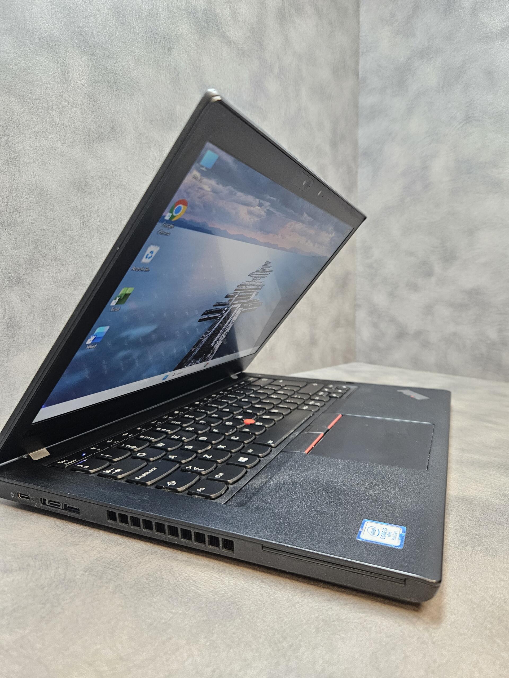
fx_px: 451
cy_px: 339
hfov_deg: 58.9
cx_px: 254
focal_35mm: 23
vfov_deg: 73.9
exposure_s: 1/100
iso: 640
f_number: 1.8
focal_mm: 5.4
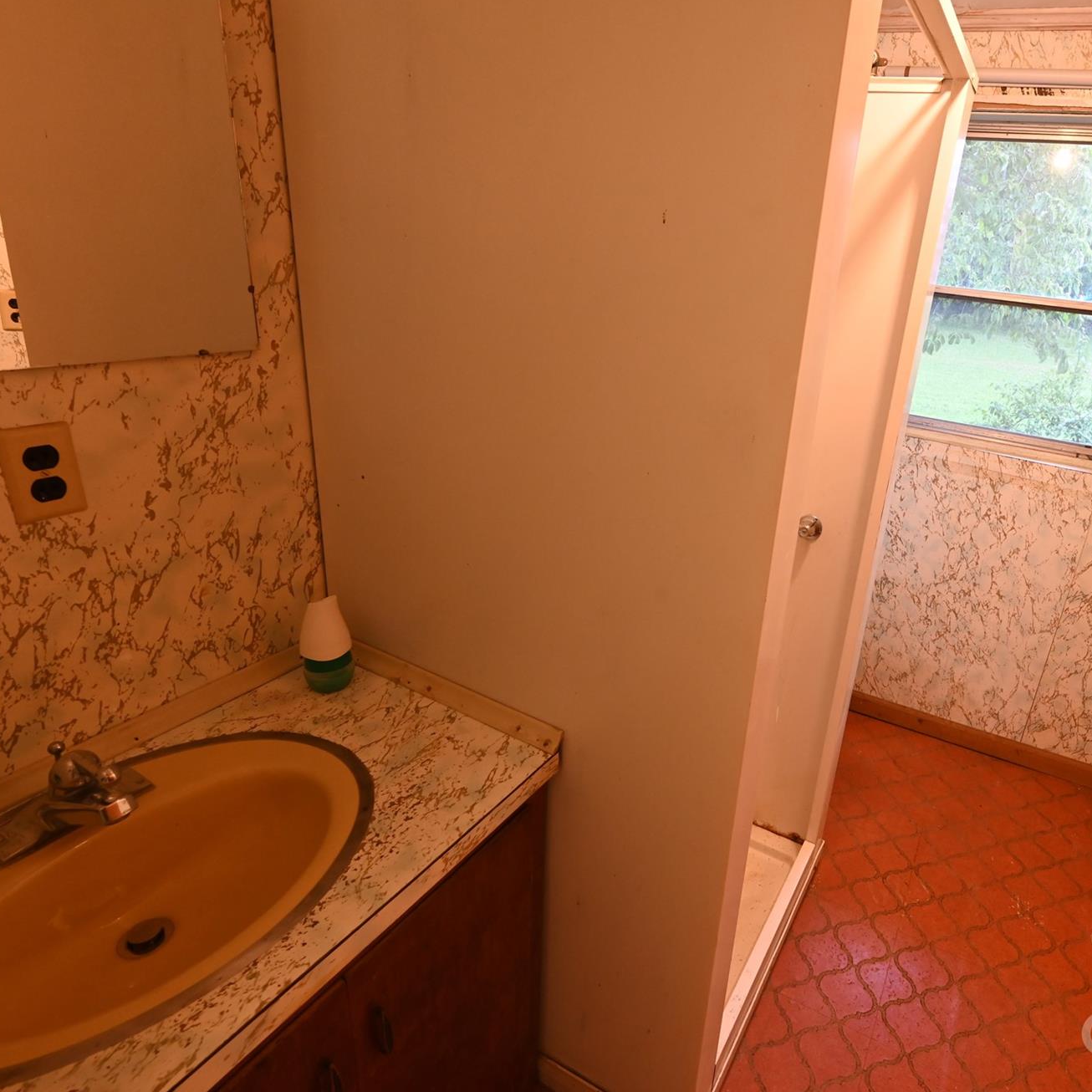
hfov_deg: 72.6
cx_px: 729
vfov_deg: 74.8
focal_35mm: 20
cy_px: 526
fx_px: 714
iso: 1600
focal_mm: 15
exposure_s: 1/20
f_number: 8
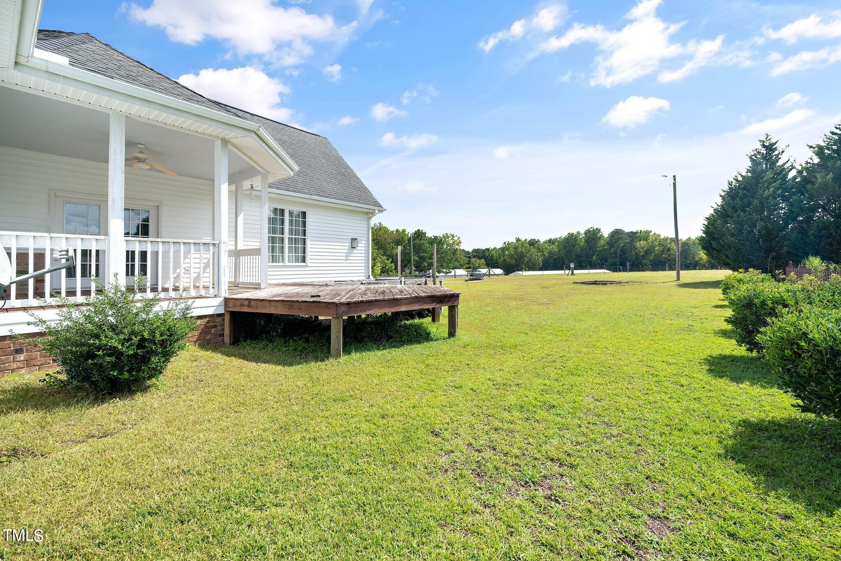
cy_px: 280
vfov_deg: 81.2
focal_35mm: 14
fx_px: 327
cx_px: 420
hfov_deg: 104.3
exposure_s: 1/125
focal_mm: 14
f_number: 9
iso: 100
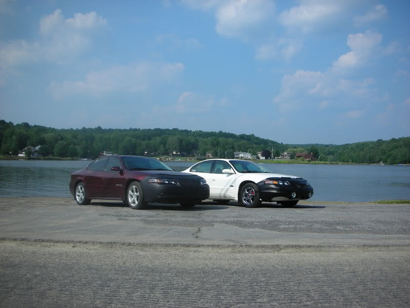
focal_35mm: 35
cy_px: 154
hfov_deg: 52.6
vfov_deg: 40.7
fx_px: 415
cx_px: 205
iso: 50
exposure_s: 1/114
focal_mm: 5.8
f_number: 8.5
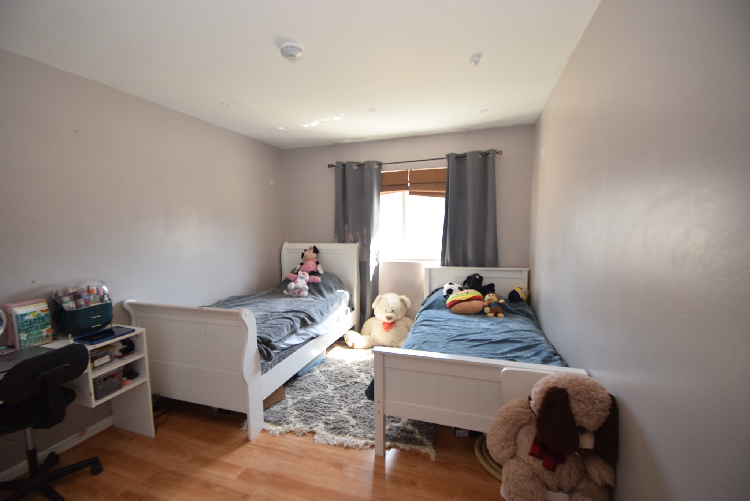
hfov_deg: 100.3
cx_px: 375
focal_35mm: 15
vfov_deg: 77.4
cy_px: 250
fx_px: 313
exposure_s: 1/80
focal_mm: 10
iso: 800
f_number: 4.5
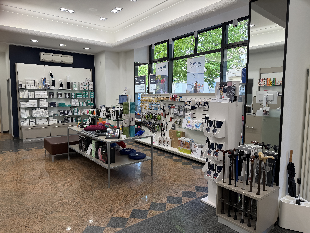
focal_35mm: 24
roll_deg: +0.0
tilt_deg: -4.5
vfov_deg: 56.8
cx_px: 155
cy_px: 116
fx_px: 215
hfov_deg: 71.6
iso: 64
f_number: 1.78
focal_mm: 6.76
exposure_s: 1/100
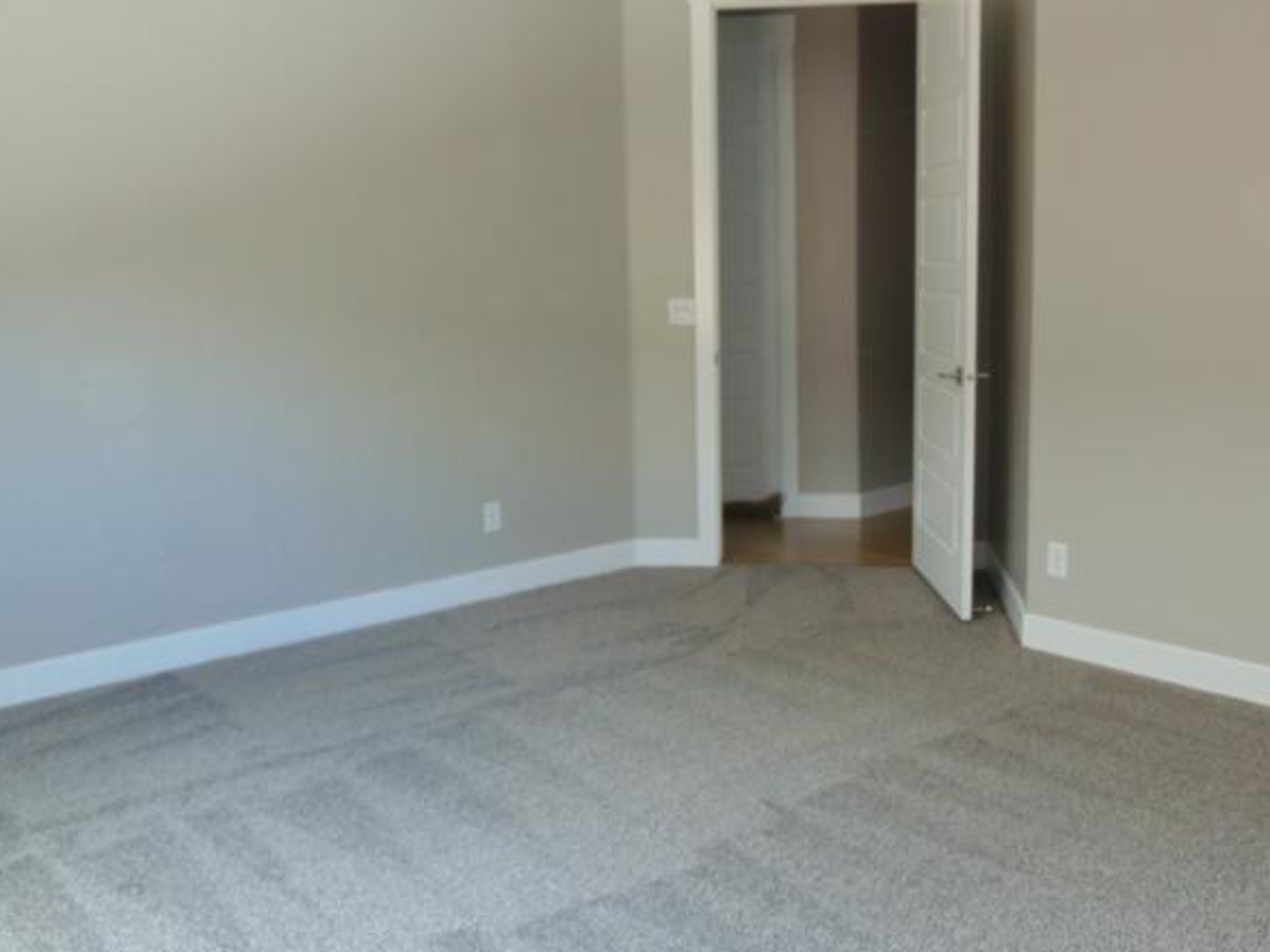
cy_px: 448
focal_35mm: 36
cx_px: 684
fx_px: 1321
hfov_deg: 51.3
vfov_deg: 39.6
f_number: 3.2
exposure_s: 1/30
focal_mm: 5.8
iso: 160
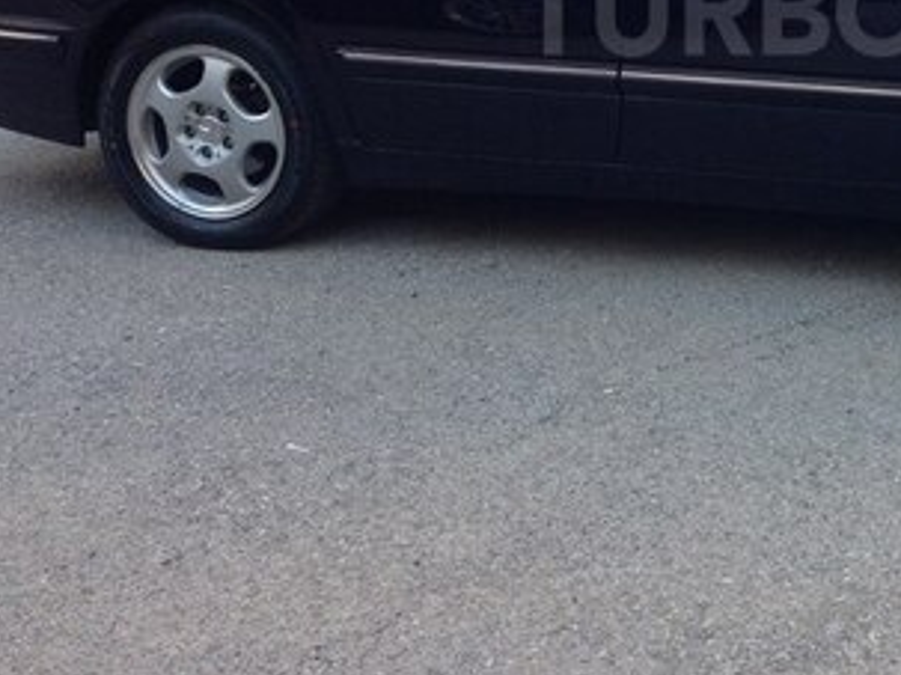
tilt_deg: -13.2
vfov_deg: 19.9
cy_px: 10
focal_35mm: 72
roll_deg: +1.6
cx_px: 824
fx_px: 1873
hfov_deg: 26.1
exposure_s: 1/120
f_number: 2.4
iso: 50
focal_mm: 4.12
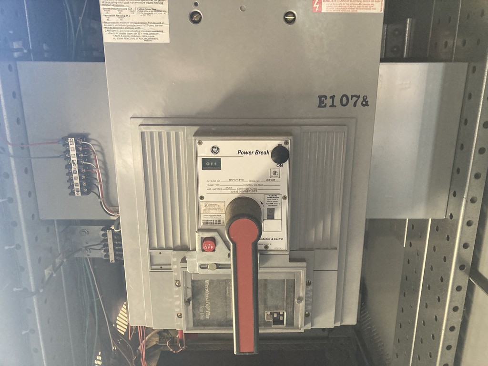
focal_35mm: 28
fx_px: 395
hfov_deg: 63.4
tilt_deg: -17.1
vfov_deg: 49.7
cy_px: 183
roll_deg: -1.4
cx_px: 244
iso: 200
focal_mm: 3.99
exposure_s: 1/60
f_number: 1.8
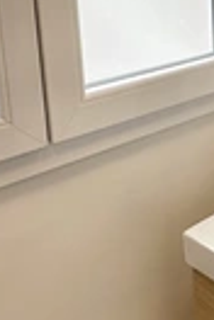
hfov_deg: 21.6
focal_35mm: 59
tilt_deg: -10.4
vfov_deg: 32.2
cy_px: 29
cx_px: 244
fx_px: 526
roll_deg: +1.4
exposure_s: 1/194
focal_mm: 2.22
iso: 40
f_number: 2.2
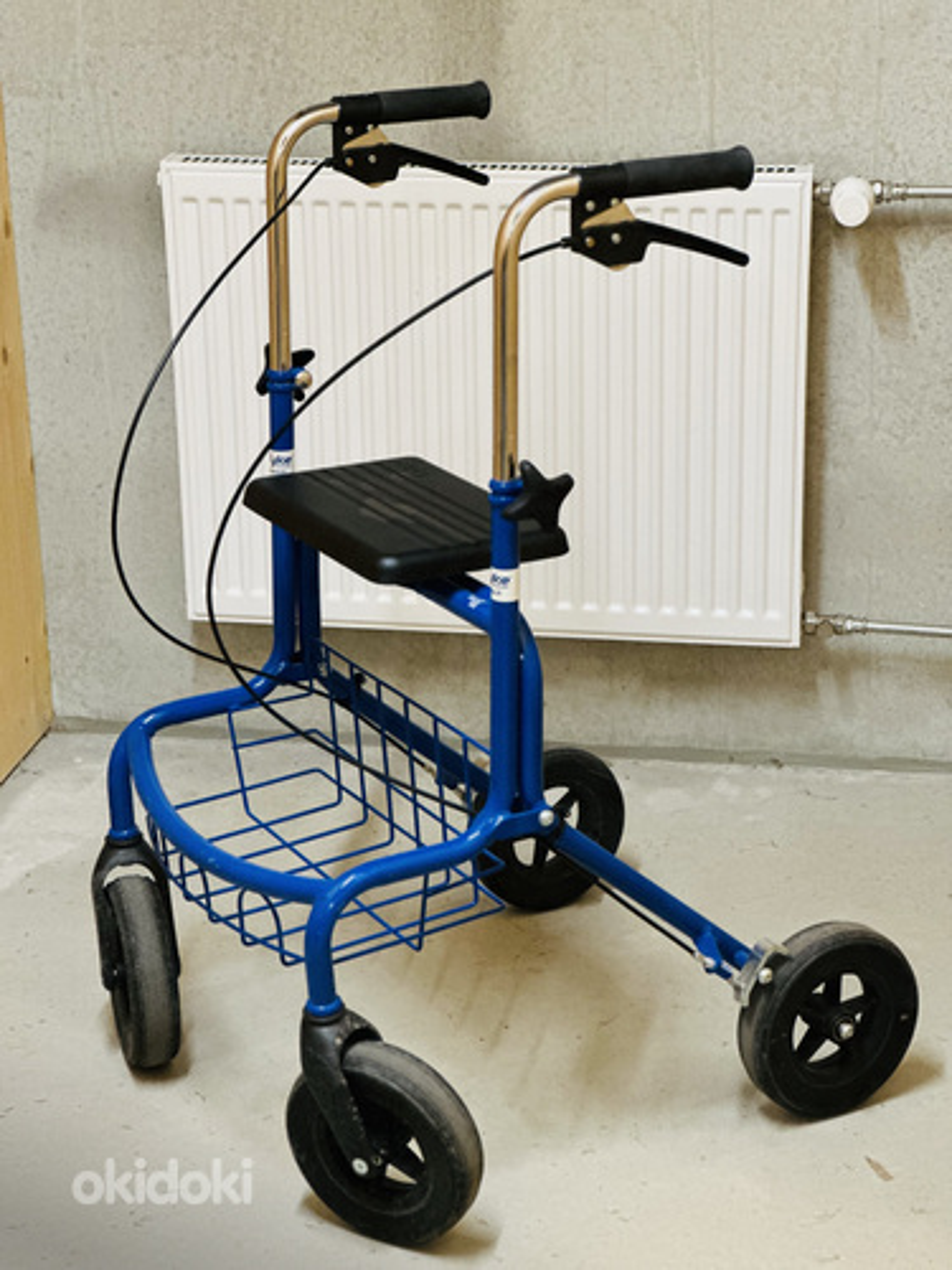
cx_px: 476
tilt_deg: -18.9
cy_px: 635
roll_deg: +1.5
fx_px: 2824
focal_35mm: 77
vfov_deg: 25.3
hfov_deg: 19.1
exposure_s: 1/33
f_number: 2.8
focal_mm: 9
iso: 320
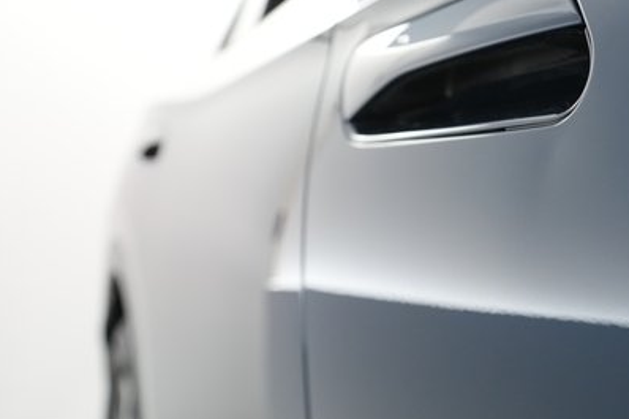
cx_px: 425
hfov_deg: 43.0
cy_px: 134
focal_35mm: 45
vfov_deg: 29.6
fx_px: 786
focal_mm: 28
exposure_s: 1/100
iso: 3200
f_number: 4.5
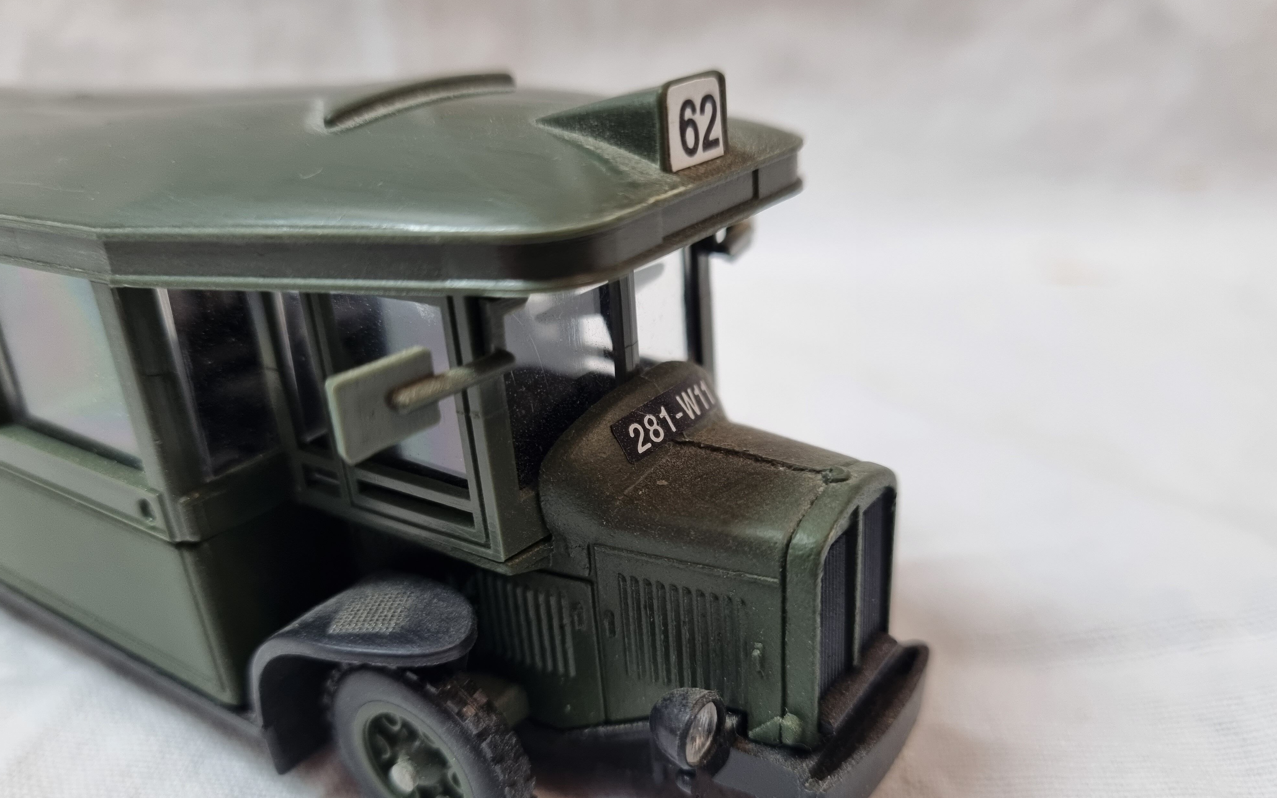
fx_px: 974
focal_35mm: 28
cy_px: 472
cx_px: 640
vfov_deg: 44.3
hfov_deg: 66.5
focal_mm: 5.4
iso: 250
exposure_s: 1/50
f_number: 1.8
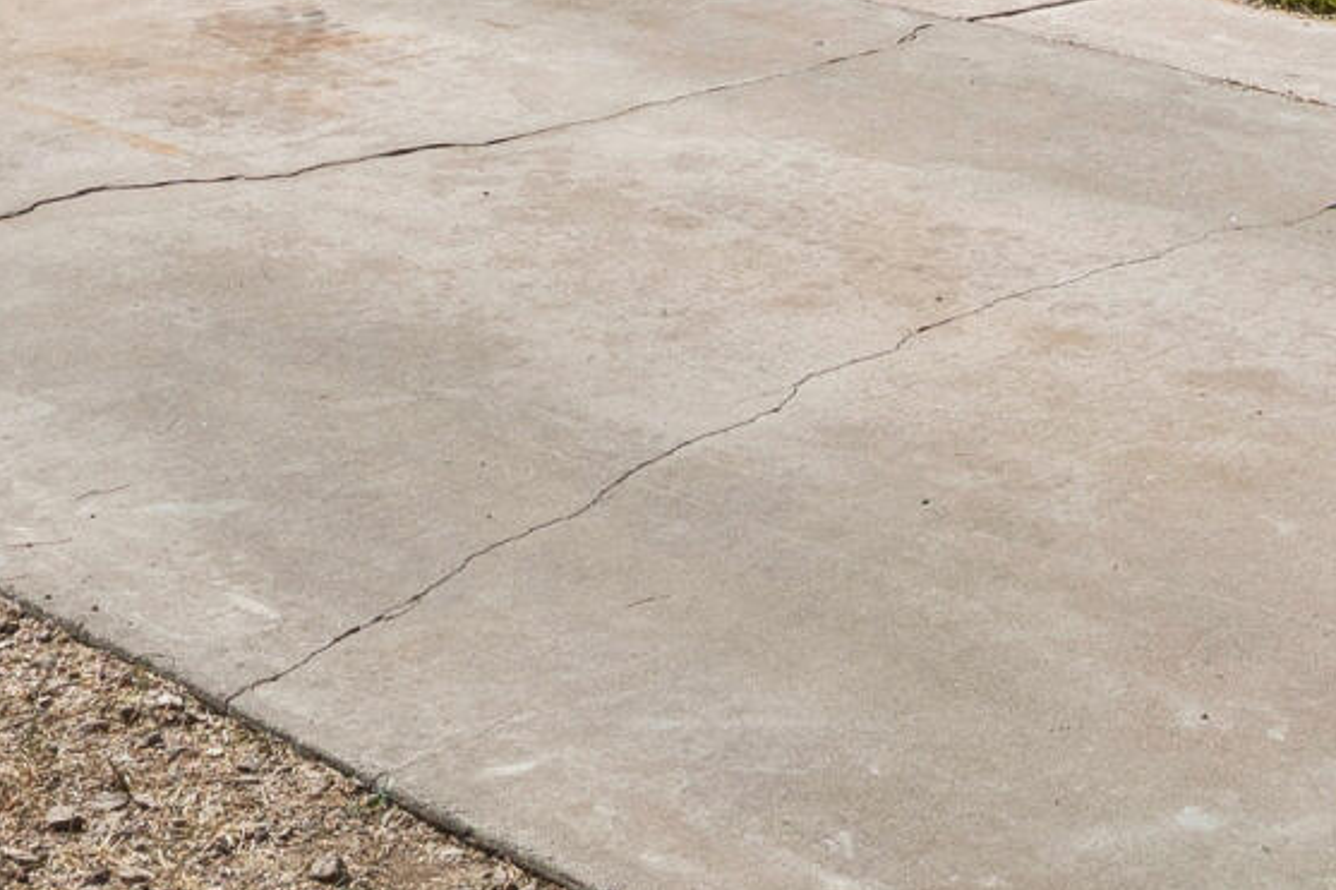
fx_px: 3599
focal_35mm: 97
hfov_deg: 20.9
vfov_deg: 11.7
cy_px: -1190
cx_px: 964
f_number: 8
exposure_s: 1/1250
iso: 400
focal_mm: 18
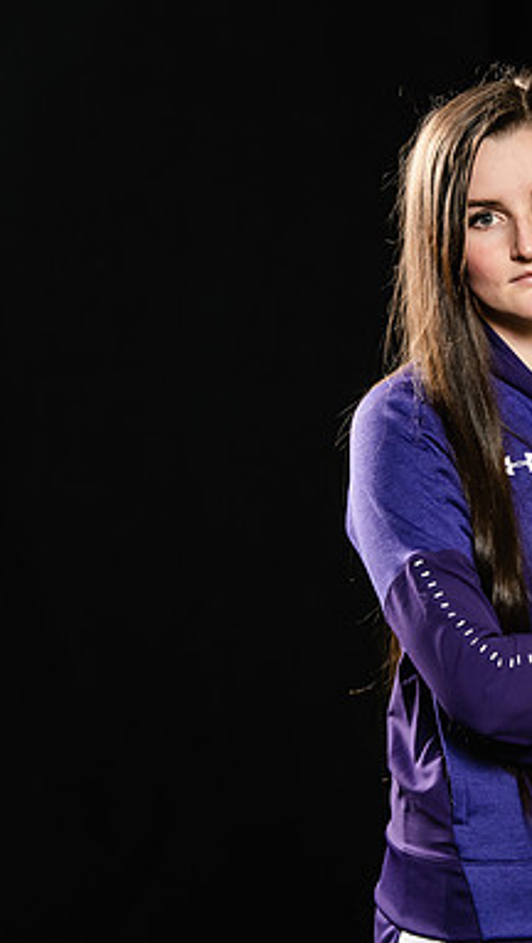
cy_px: 474
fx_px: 4605
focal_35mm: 184
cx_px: 601
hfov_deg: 6.6
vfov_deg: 11.7
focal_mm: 116
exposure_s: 1/200
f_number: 5.6
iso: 400
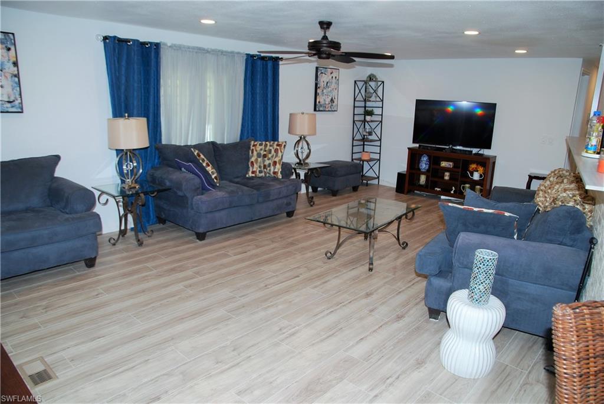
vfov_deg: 53.2
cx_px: 302
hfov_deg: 73.7
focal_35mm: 24
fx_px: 403
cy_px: 202
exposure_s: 1/60
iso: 200
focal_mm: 16
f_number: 4
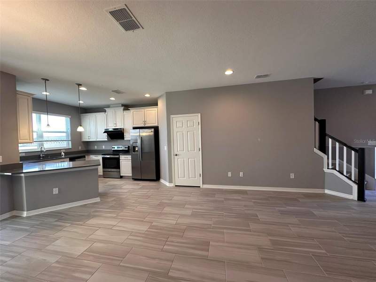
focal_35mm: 14
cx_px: 188
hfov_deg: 102.1
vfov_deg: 85.7
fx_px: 152
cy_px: 141
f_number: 2.2
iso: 200
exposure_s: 1/120
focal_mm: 2.22
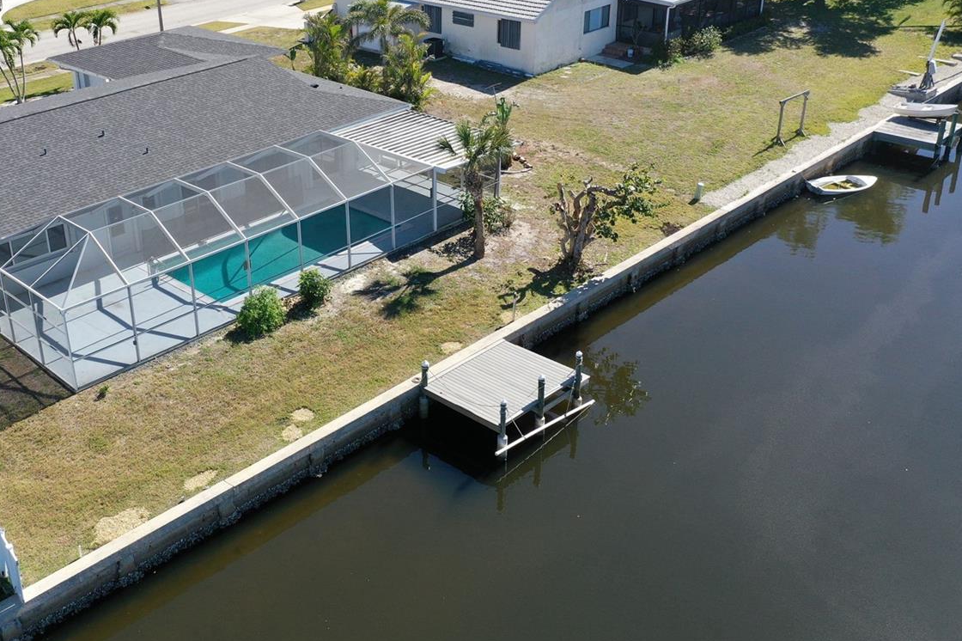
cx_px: 350
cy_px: 270
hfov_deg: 47.9
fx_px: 1069
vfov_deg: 33.3
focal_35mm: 40
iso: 200
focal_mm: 10.3
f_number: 5
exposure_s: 1/640
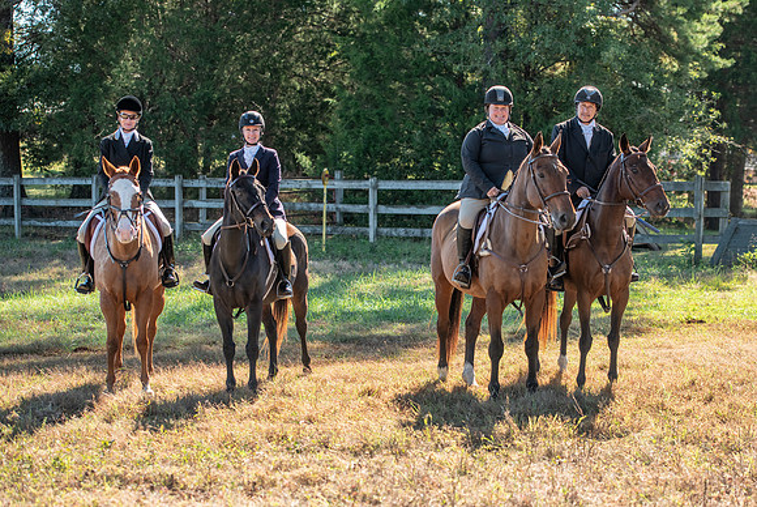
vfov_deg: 16.6
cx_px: 445
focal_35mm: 82
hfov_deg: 24.6
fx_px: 1730
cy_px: 297
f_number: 4
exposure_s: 1/320
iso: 280
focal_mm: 70
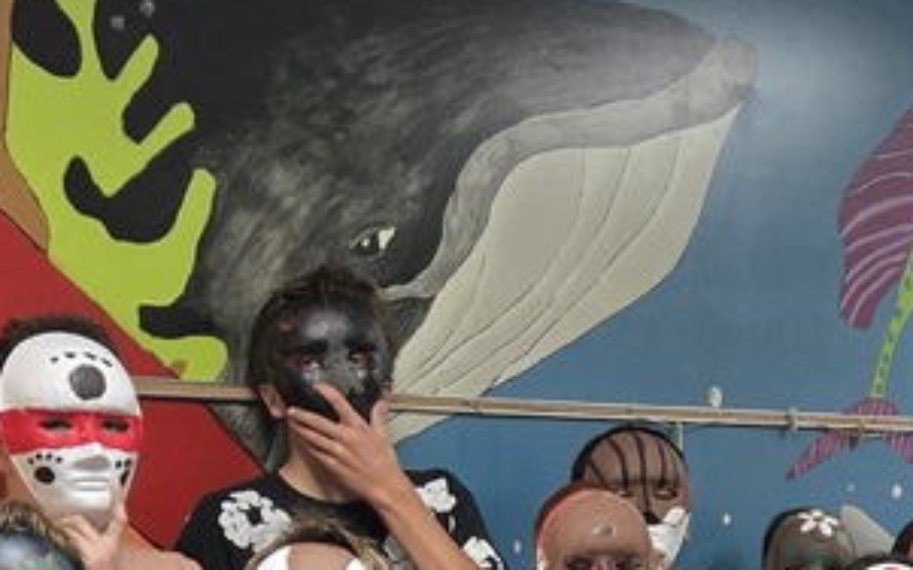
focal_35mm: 83
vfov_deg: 14.8
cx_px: 737
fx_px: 2065
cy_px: 803
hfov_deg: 24.5
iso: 640
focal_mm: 5.4
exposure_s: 1/120
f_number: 1.8
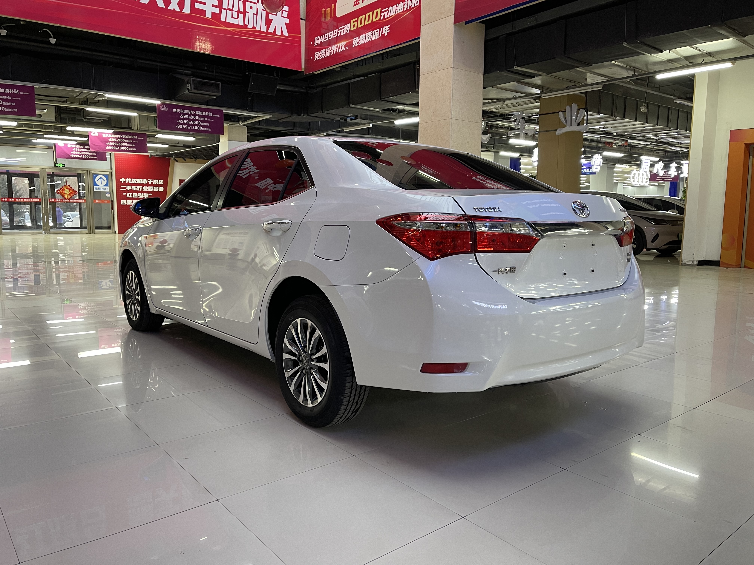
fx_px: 545
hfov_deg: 69.4
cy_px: 282
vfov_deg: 54.9
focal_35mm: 25
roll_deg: -0.5
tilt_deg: -7.2
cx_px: 377
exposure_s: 1/60
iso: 160
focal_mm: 5.1
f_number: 1.6
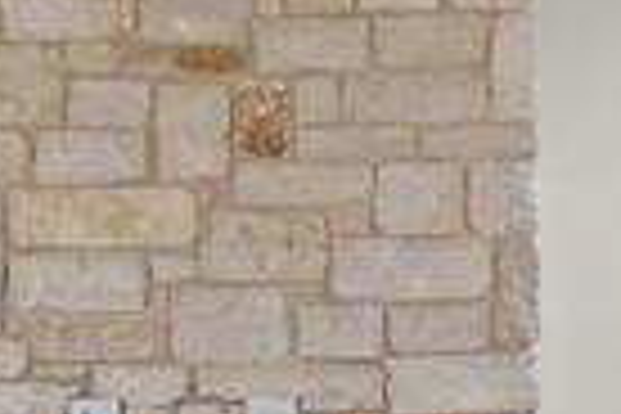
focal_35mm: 119
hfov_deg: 17.1
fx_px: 2053
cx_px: 180
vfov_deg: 10.9
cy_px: 720
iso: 160
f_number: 9
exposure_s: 1.3
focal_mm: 16
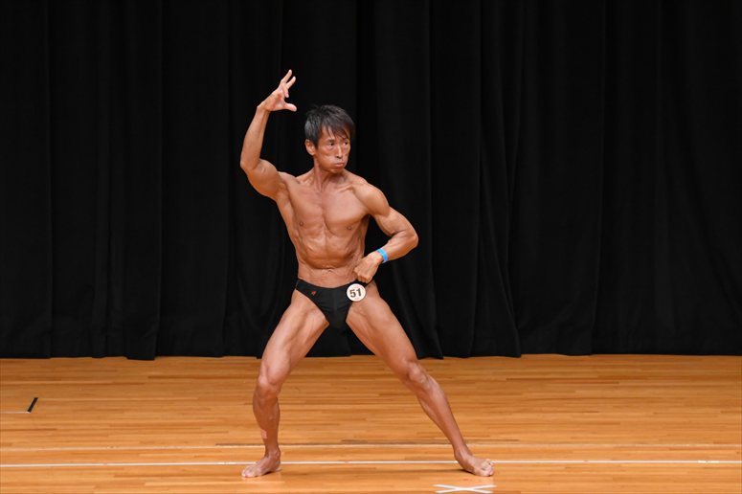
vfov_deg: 5.1
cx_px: 371
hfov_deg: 7.6
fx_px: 5562
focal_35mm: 270
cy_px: 247
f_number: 5.6
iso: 3200
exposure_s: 1/400
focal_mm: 180
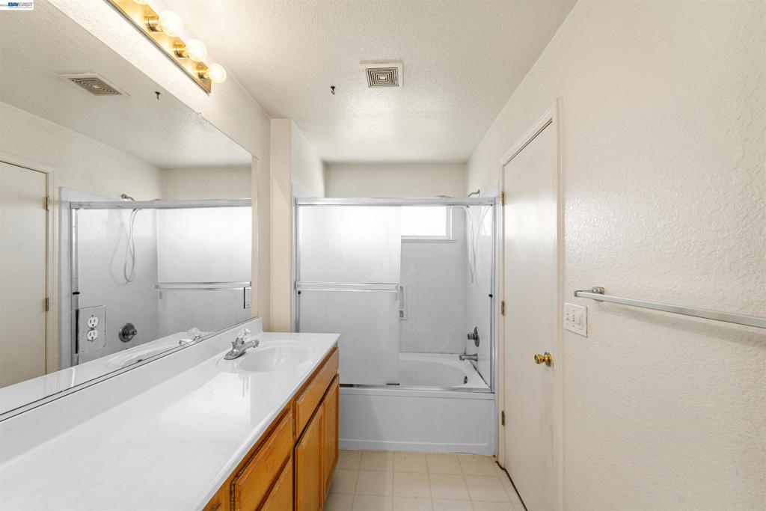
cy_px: 256
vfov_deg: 81.2
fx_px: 298
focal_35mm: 14
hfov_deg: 104.2
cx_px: 383
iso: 100
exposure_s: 1/3
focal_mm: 14
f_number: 9
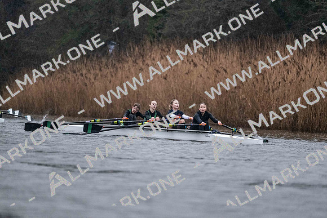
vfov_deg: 3.4
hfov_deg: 5.2
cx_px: 164
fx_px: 3634
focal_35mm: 400
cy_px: 109
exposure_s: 1/1600
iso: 7200
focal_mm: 400
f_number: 4.5
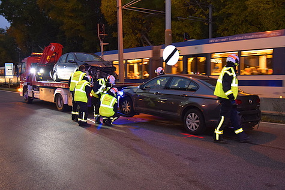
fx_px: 285
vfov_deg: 36.9
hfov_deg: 53.1
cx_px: 142
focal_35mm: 36
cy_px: 95
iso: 2000
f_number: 3.5
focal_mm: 24
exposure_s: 1/60
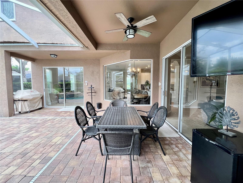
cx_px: 122
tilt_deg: -5.8
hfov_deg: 106.2
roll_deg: -0.4
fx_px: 91
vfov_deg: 89.9
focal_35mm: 13
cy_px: 92
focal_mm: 1.57
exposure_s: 1/120
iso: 125
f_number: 1.8
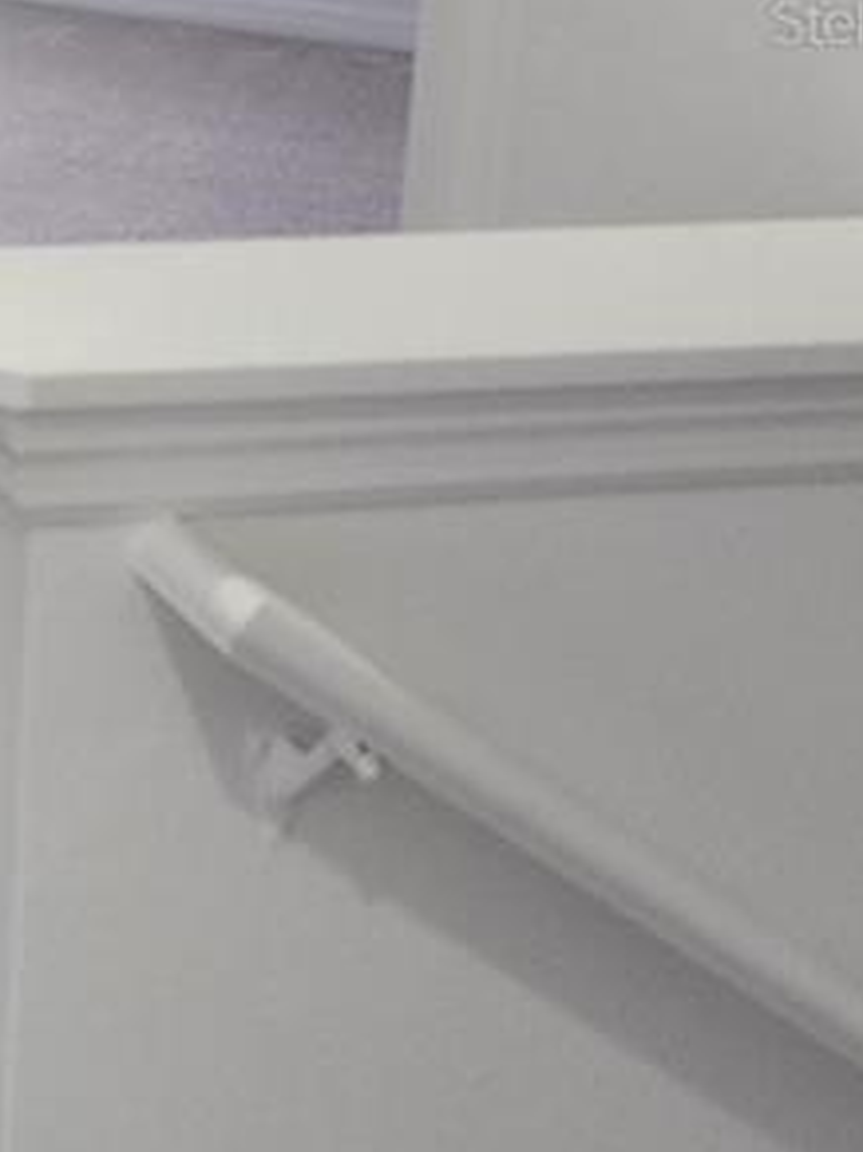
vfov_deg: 20.1
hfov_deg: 13.7
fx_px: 3160
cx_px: -728
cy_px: 20
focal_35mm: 95
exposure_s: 1/120
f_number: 1.8
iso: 200
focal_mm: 6.4
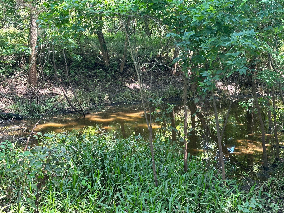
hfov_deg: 39.7
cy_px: 106
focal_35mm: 48
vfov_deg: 30.3
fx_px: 394
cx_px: 142
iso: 80
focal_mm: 6.86
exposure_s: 1/114
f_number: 1.78
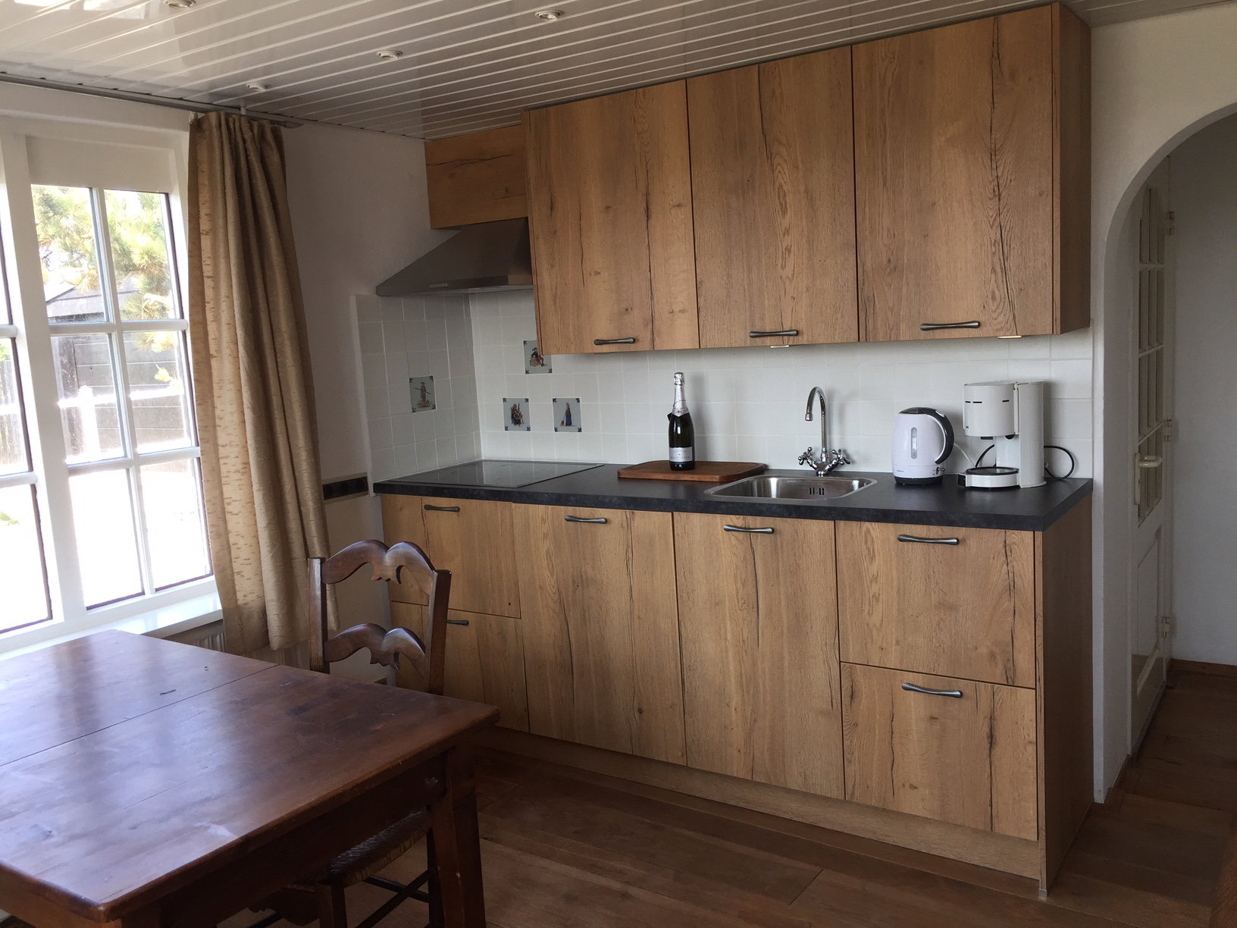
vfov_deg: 48.2
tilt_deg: -6.4
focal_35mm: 29
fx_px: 1036
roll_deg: +2.9
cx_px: 618
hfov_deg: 61.7
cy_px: 464
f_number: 2.2
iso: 32
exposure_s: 1/100
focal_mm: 4.15
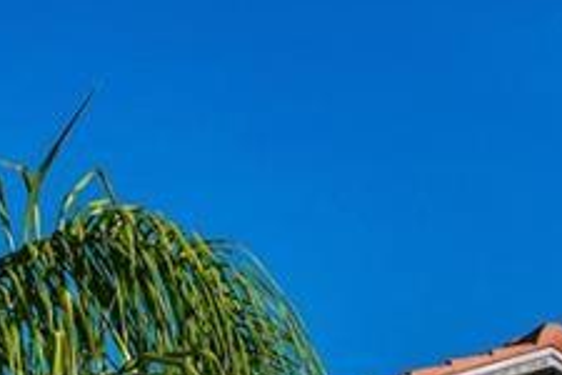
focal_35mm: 135
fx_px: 2107
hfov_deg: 14.9
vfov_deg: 8.6
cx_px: 572
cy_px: 1081
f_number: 6.3
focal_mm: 19
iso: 250
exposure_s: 1/2500
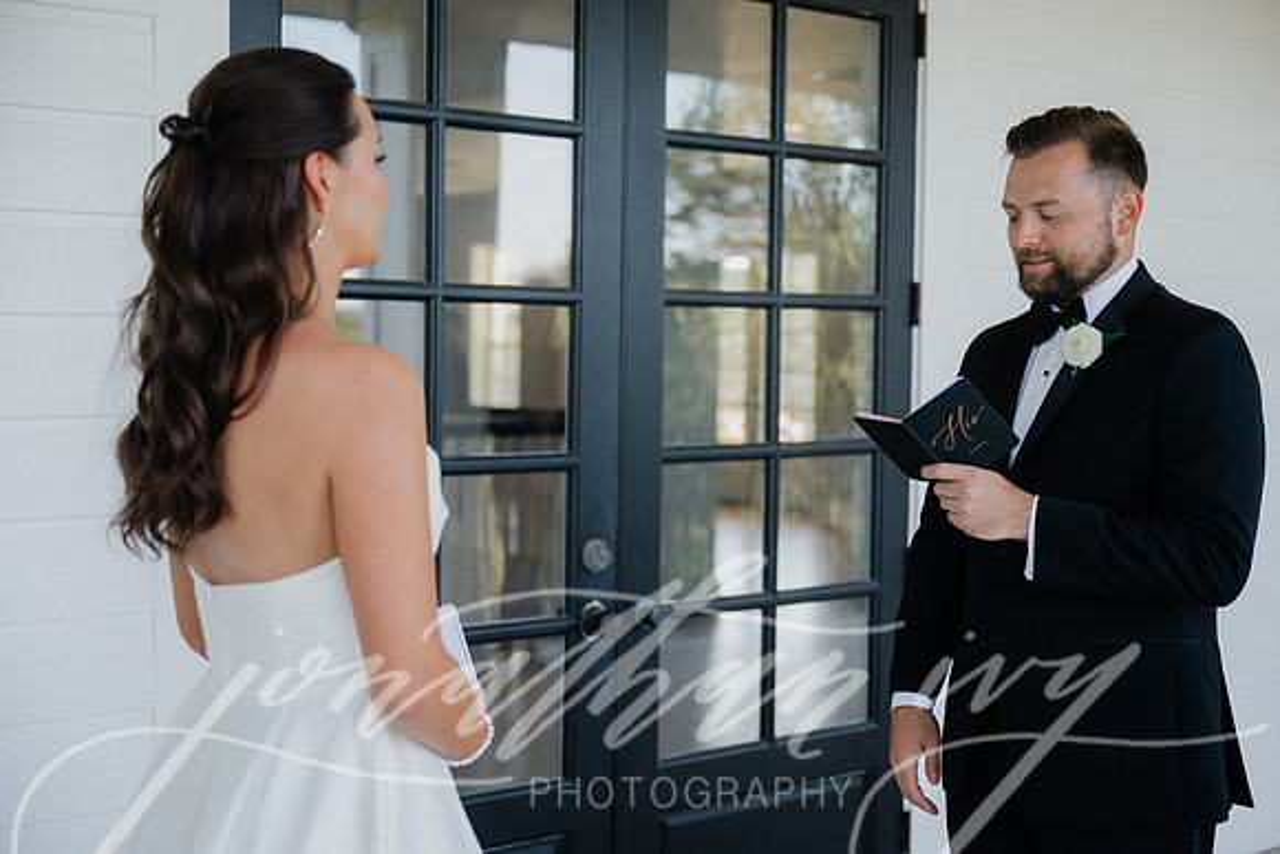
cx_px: 640
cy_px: 427
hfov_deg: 38.2
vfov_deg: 26.0
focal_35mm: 52
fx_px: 1849
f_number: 2.8
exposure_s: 1/2000
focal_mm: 52
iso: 1600
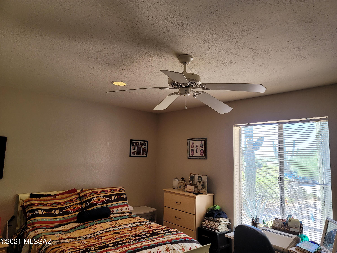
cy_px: 126
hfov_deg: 69.4
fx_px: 243
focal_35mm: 25
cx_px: 168
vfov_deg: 54.9
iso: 100
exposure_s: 1/119
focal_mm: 7
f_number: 1.8
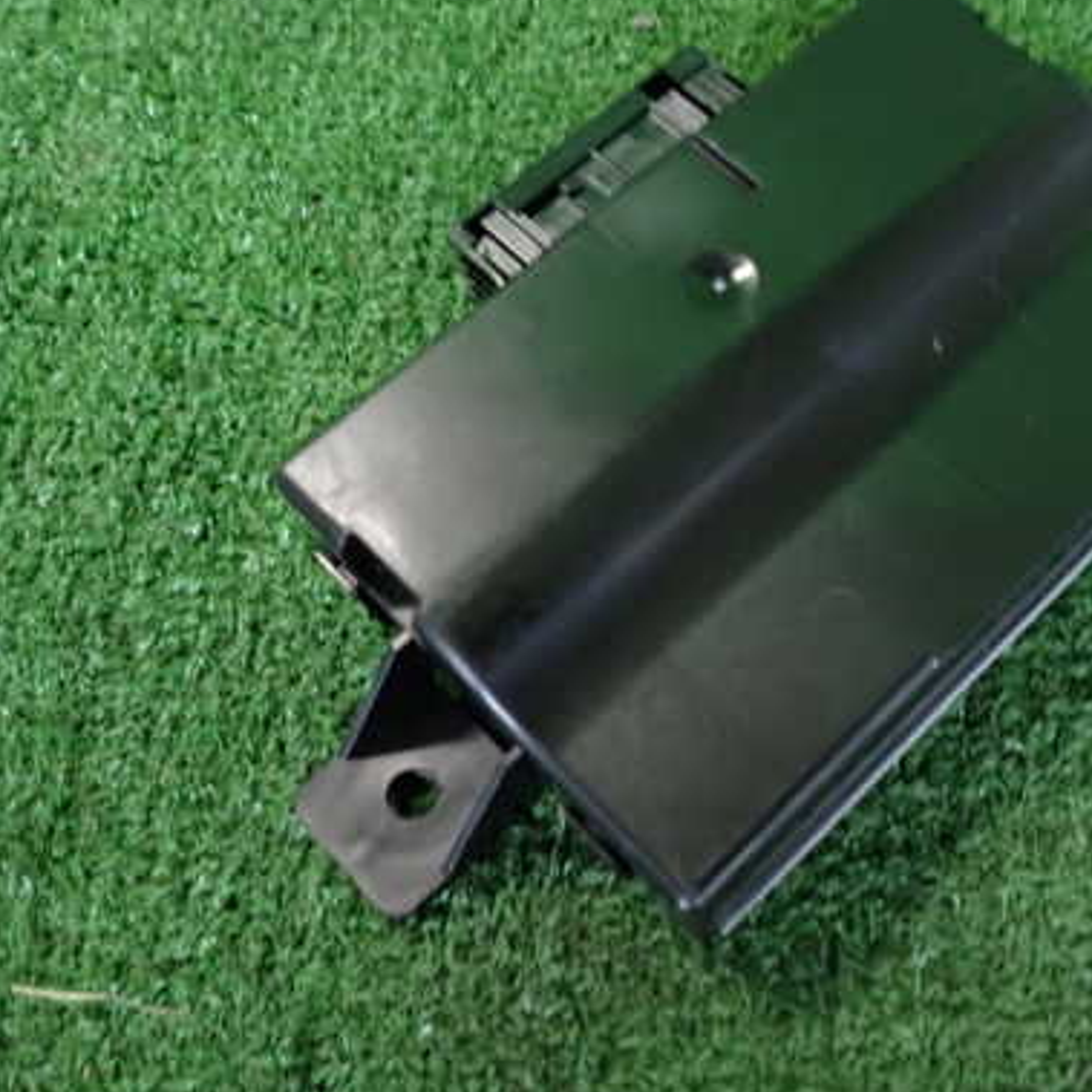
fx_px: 1249
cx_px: 761
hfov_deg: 46.2
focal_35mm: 35
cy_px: 556
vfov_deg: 47.2
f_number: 2
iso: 320
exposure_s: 1/30
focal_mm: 4.5
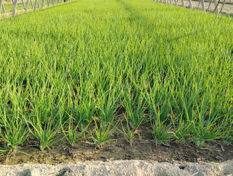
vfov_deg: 48.3
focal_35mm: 29
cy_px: 88
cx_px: 116
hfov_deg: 61.6
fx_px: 195
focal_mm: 4.25
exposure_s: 1/252
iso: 50
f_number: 1.8
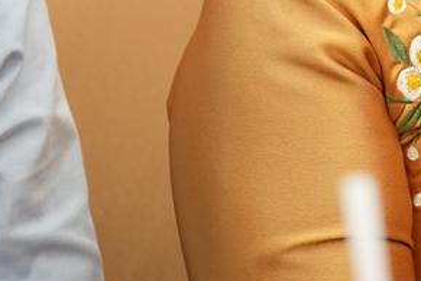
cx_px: 719
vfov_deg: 4.7
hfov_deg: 7.0
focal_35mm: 289
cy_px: -280
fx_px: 3379
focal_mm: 70
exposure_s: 1/125
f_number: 2.8
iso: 1600
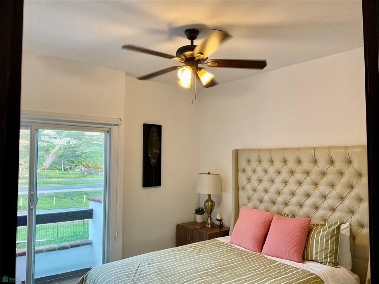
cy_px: 142
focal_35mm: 29
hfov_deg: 61.7
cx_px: 190
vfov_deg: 48.2
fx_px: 318
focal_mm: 3
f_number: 1.8
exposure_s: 1/60
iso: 40
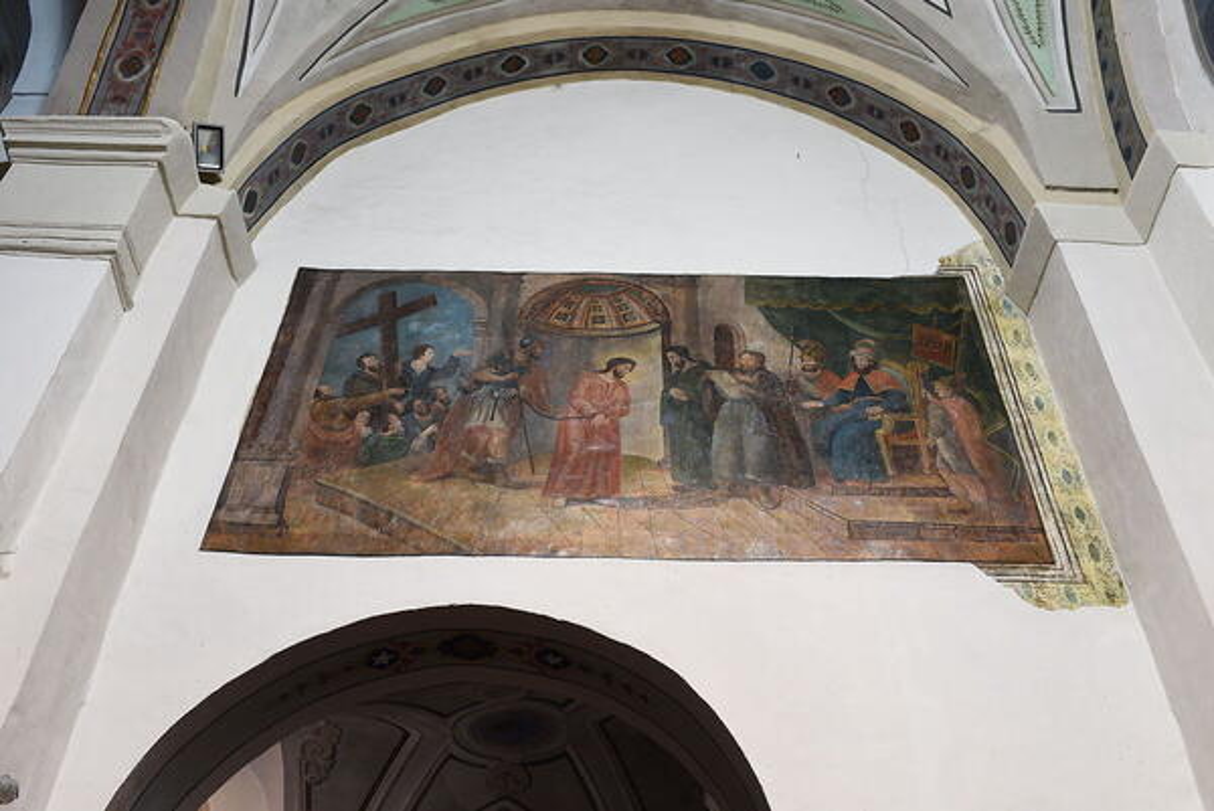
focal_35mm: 35
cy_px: 406
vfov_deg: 37.9
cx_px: 607
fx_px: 1181
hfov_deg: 54.4
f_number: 5.6
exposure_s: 1/60
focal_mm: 35
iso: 500
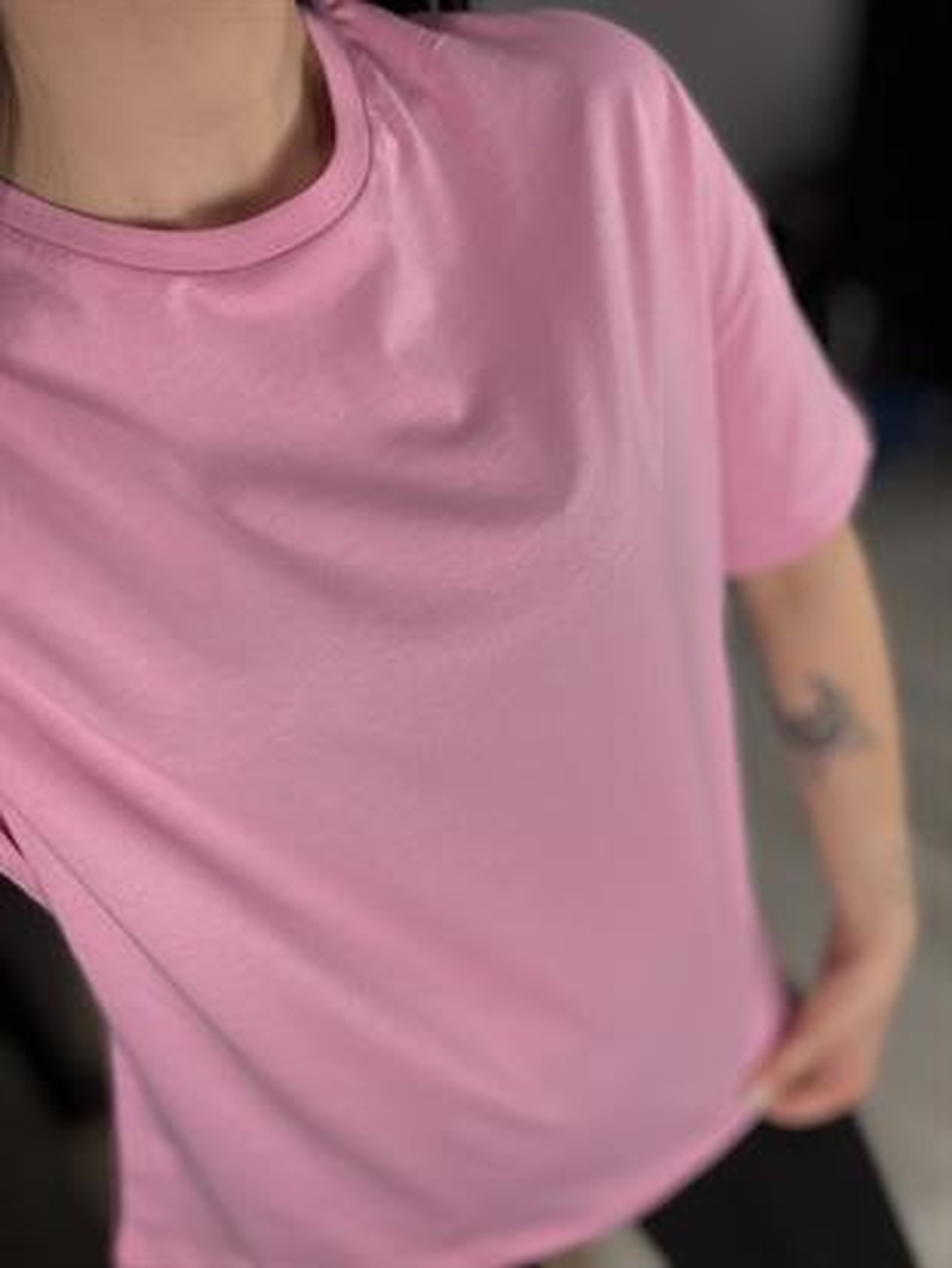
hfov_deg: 46.8
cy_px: 634
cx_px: 476
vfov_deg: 59.9
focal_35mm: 30
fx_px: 1100
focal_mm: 2.69
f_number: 1.9
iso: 25
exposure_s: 1/100
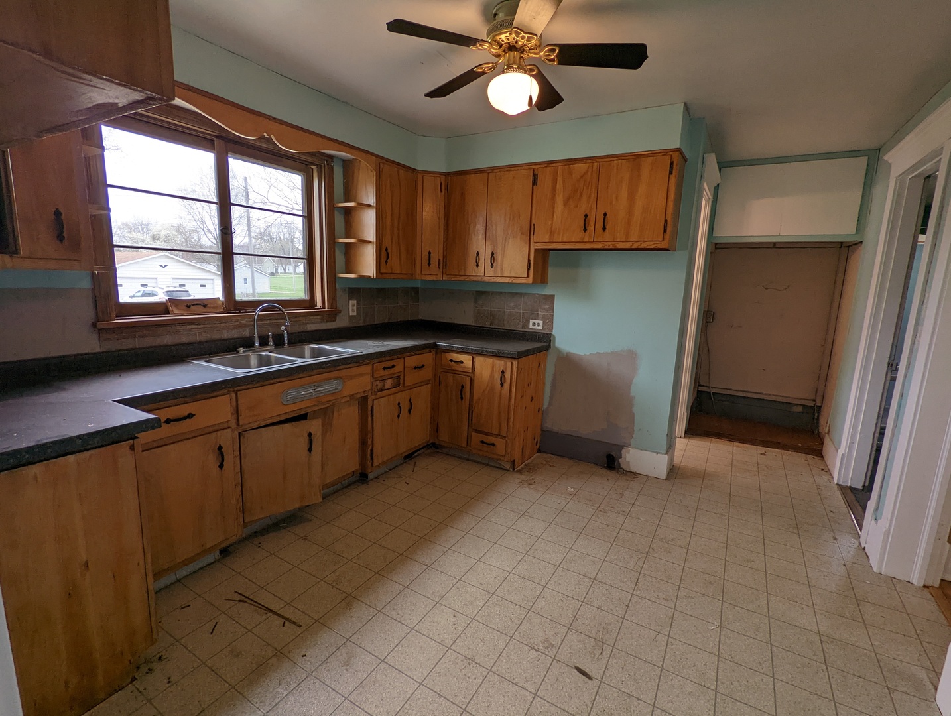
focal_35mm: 16
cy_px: 358
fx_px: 440
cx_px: 476
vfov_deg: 78.3
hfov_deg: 94.4
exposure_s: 1/120
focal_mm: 2.35
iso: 43
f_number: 2.2
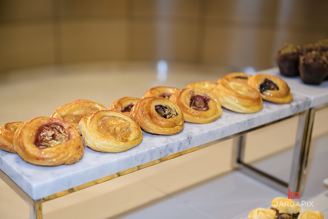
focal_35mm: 52
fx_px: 474
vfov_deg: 26.0
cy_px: 110
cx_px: 164
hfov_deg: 38.2
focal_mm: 52
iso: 400
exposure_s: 1/125
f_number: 3.2
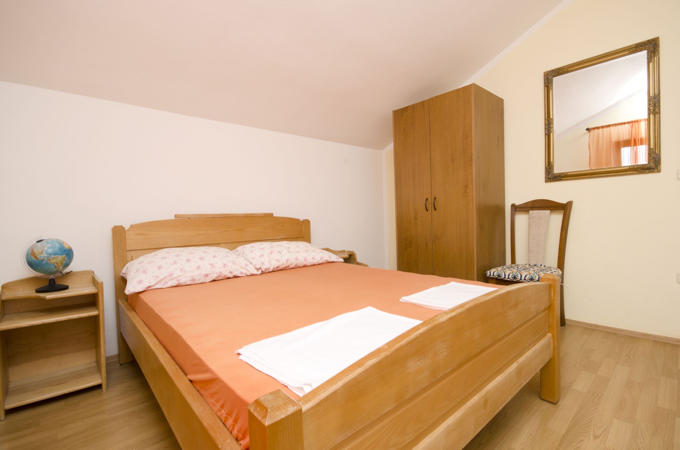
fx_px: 302
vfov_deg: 73.5
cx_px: 352
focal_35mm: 16
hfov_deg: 96.8
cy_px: 229
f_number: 8
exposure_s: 1/100
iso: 200
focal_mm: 10
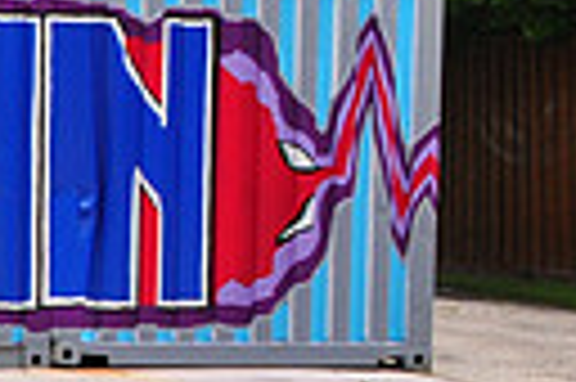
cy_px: 182
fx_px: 2381
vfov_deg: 9.2
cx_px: -670
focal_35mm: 149
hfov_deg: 11.9
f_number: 22
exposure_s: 1/125
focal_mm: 22
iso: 320
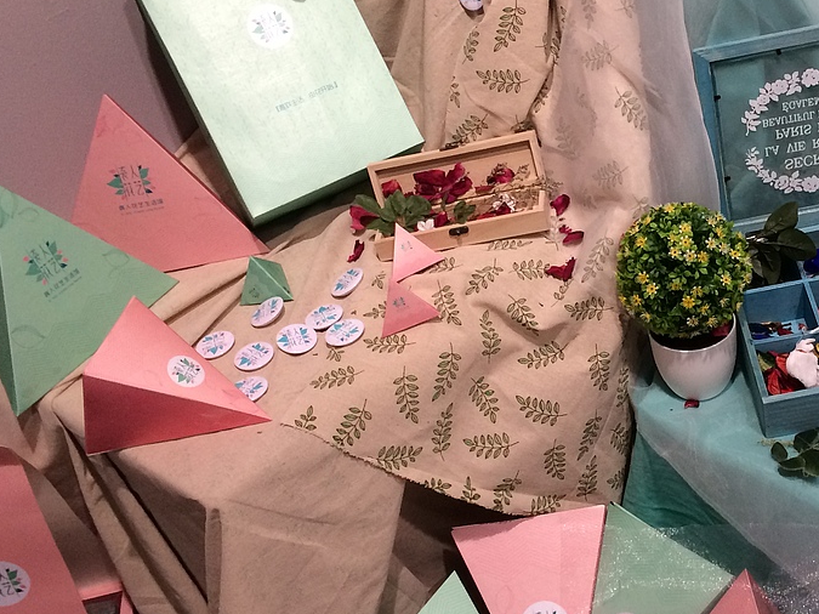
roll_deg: +10.3
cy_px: 302
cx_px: 586
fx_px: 1301
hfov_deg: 34.4
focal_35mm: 55
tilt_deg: -42.3
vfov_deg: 26.6
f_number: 2.2
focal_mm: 4.15
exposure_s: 1/30
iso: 64
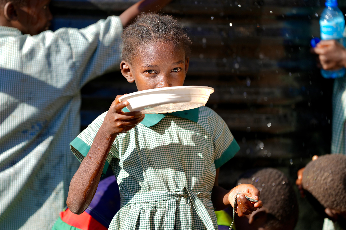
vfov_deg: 7.7
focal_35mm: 178
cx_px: 173
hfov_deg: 11.5
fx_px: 1711
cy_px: 115
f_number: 2.8
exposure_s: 1/640
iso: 80
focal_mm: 178
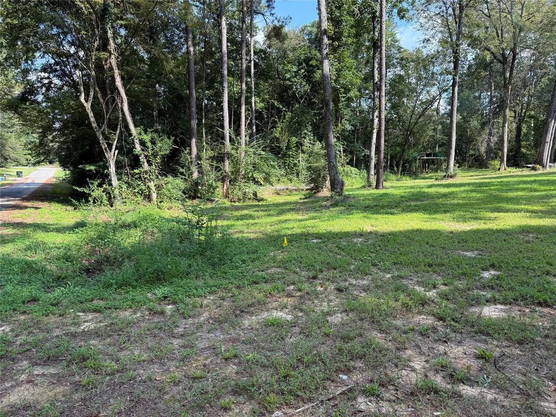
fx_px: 385
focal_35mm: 24
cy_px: 208
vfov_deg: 56.8
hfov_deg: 71.6
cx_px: 278
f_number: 1.78
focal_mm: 6.76
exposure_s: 1/1091
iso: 100
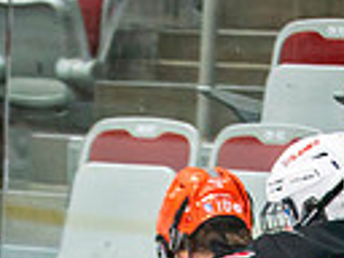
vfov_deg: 2.9
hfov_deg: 3.9
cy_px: 638
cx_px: 428
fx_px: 5048
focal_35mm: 508
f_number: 2.8
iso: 1250
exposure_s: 1/640
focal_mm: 80
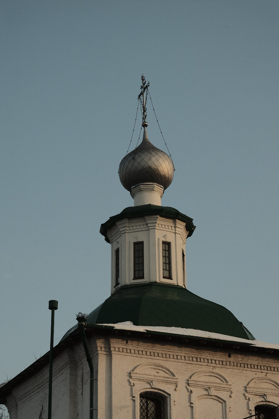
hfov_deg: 17.3
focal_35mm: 79
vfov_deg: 25.7
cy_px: 210
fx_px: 918
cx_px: 140
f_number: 13
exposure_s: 1/250
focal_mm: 52.7
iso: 800
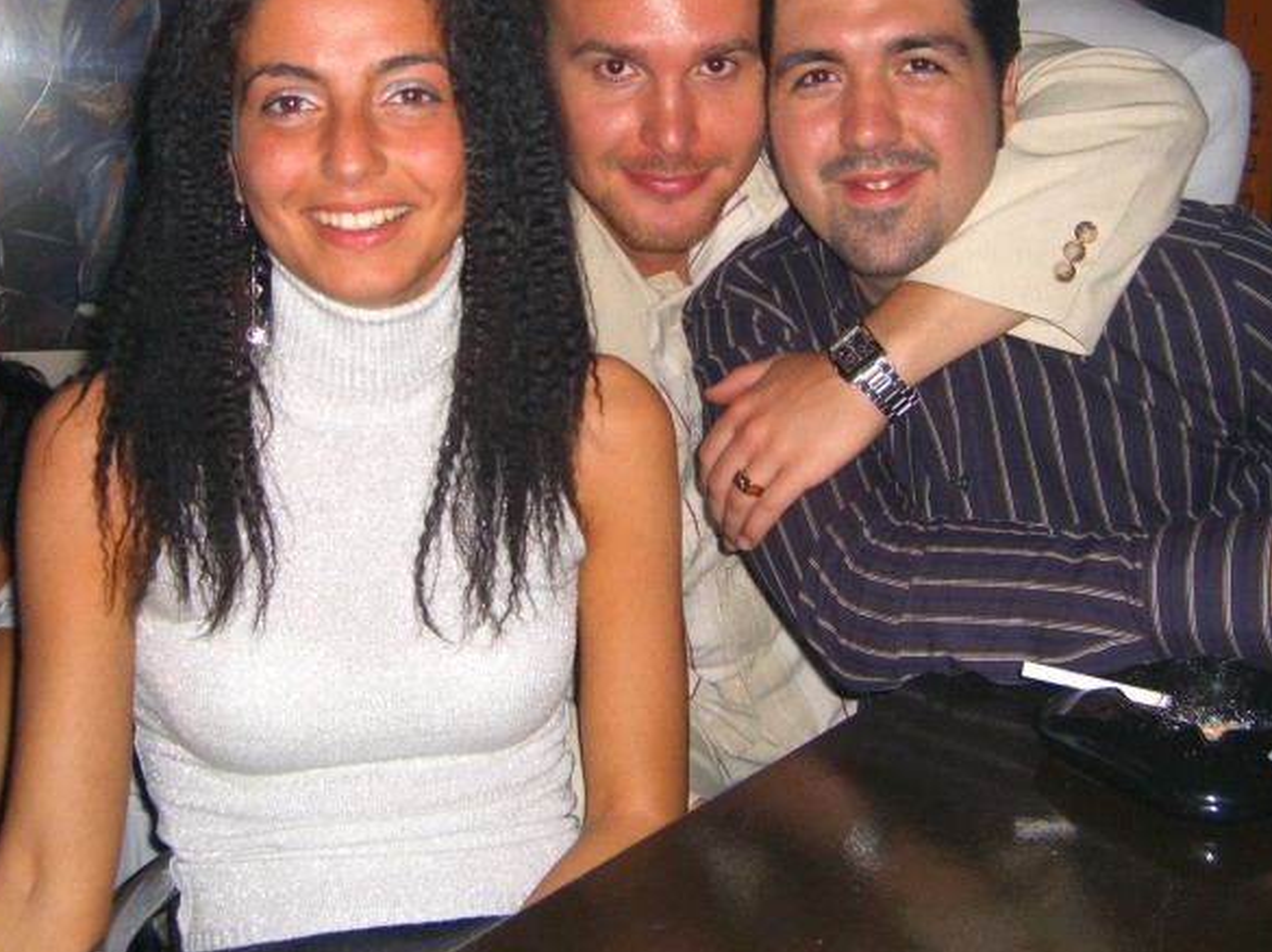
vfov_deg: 27.8
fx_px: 1910
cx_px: 631
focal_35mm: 52
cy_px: 317
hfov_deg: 36.8
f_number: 2.8
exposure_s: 1/60
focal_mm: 7.9
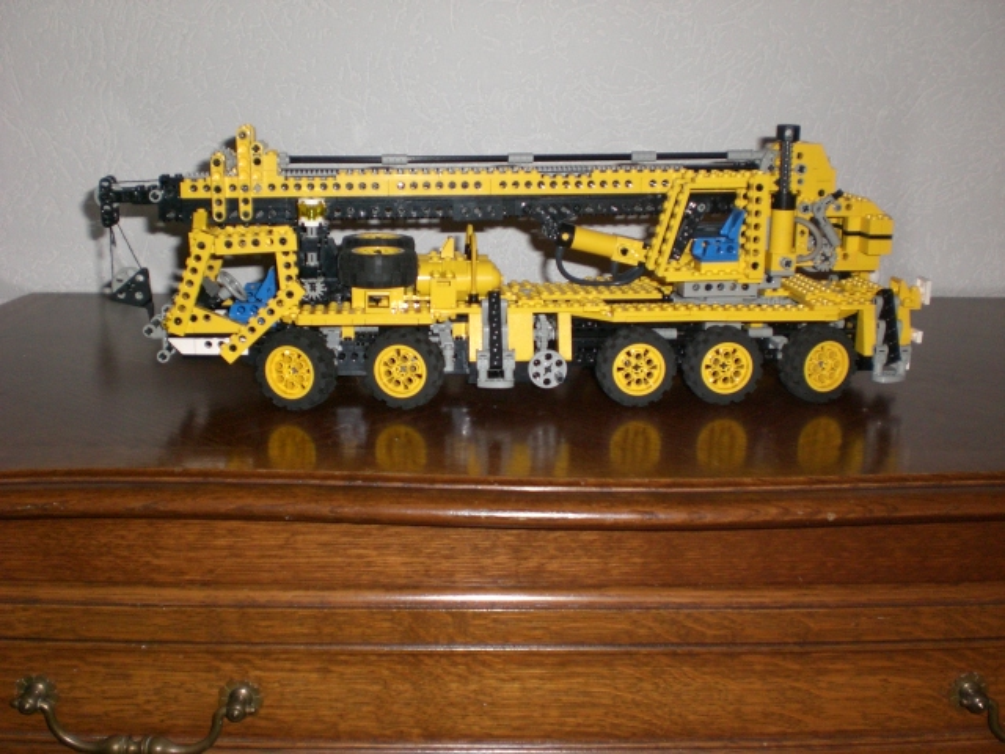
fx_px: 1103
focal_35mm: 38
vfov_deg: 37.7
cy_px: 377
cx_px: 502
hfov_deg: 49.0
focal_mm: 6.3
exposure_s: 1/60
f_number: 3.1
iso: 200
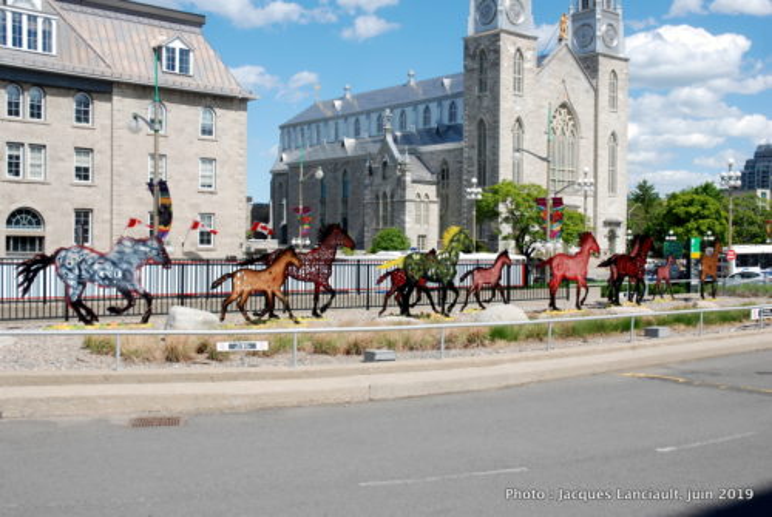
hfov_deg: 47.9
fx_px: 870
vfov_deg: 33.1
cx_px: 386
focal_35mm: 40
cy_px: 258
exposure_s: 1/250
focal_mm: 27
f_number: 8
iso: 100
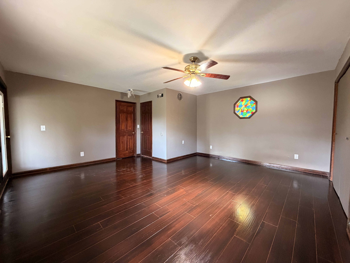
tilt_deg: -2.8
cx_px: 175
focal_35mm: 14
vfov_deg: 85.7
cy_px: 132
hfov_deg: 102.1
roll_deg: -0.3
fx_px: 142
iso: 400
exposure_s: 1/60
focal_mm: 2.22
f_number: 2.2
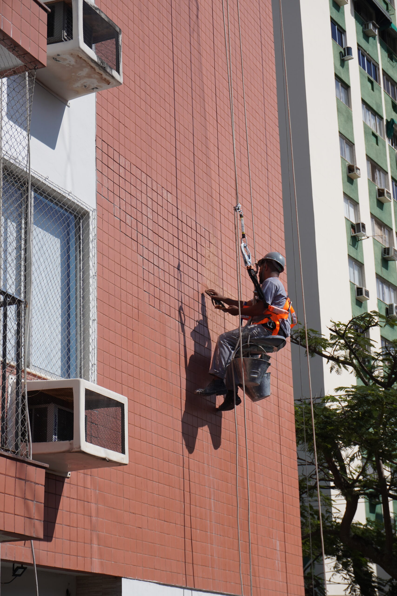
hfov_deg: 18.2
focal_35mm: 75
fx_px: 1240
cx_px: 198
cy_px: 298
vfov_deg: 27.0
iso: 100
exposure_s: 1/400
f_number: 9
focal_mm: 50
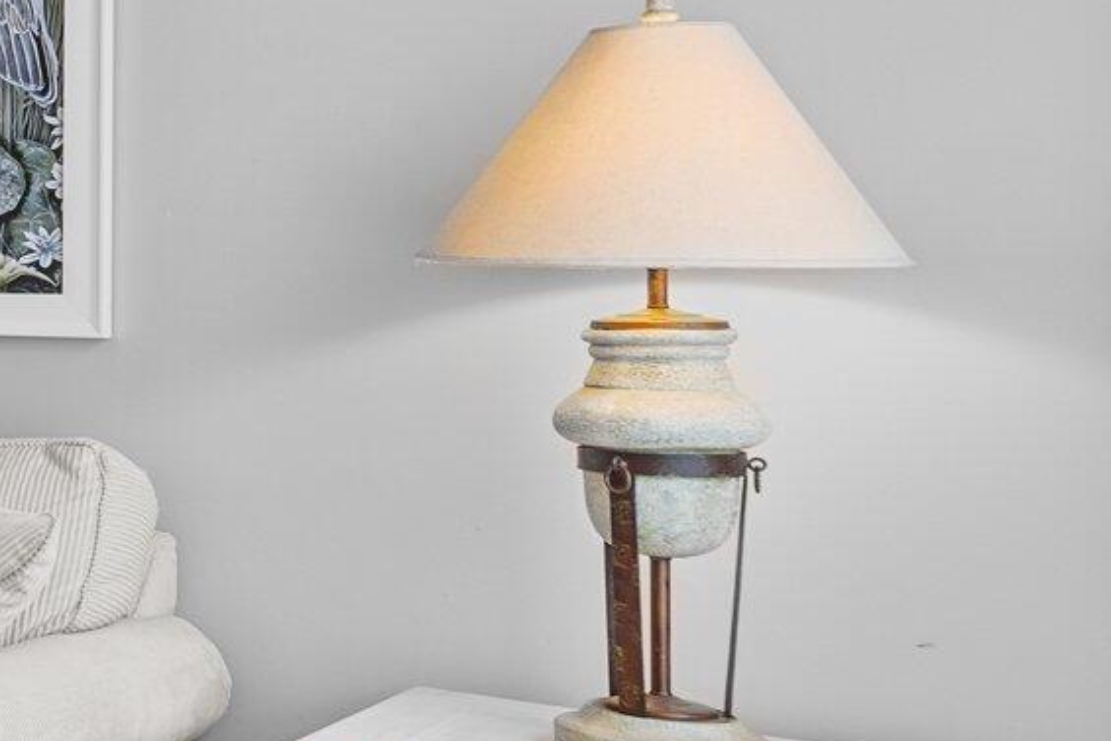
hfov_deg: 21.7
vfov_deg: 23.3
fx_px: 1790
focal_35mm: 58
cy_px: 284
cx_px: -897
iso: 320
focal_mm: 16
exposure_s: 1/6
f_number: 4
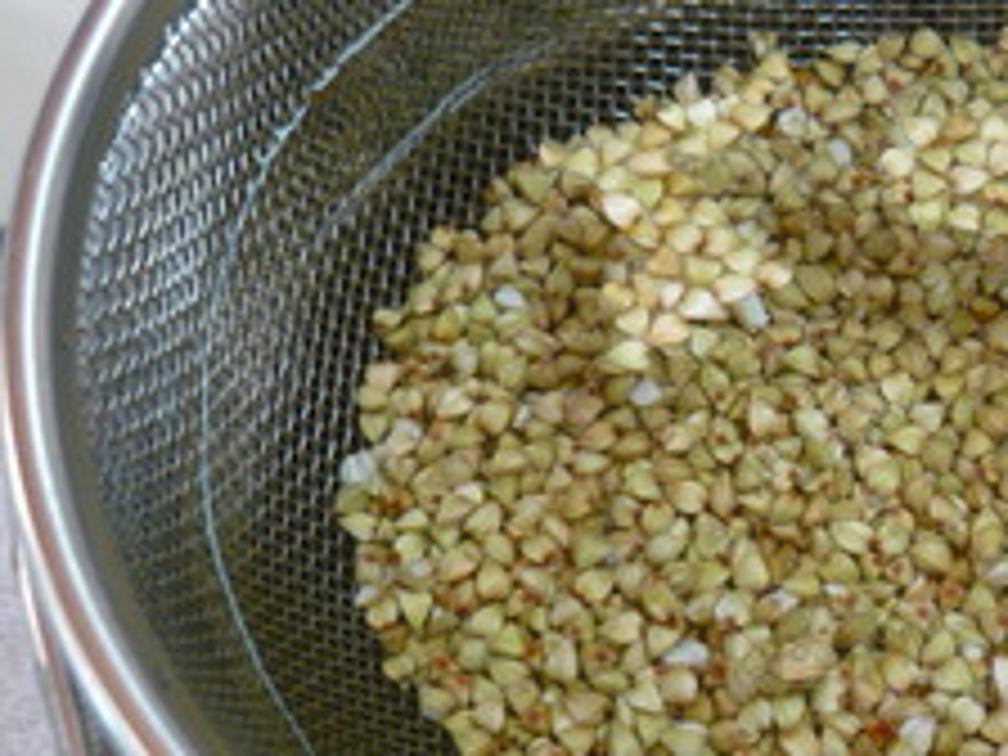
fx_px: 1805
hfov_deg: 30.5
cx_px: 792
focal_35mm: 62
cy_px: 349
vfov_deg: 23.6
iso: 400
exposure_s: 1/30
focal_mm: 5.5
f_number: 2.8
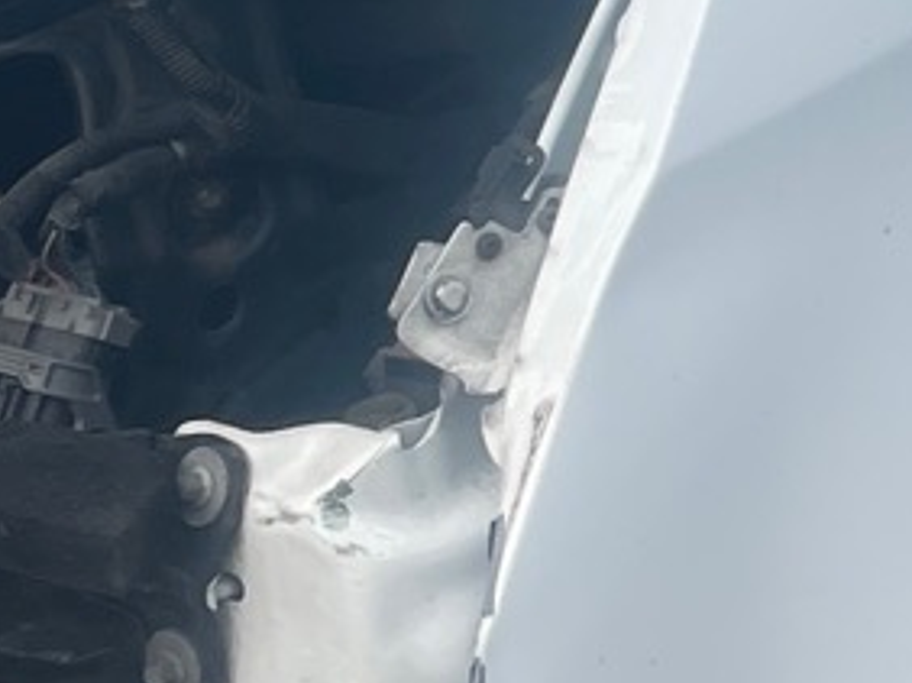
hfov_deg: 11.0
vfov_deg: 8.7
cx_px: 1695
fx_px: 4370
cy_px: -356
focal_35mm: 166
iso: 32
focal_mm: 4.2
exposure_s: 1/1795
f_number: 1.6
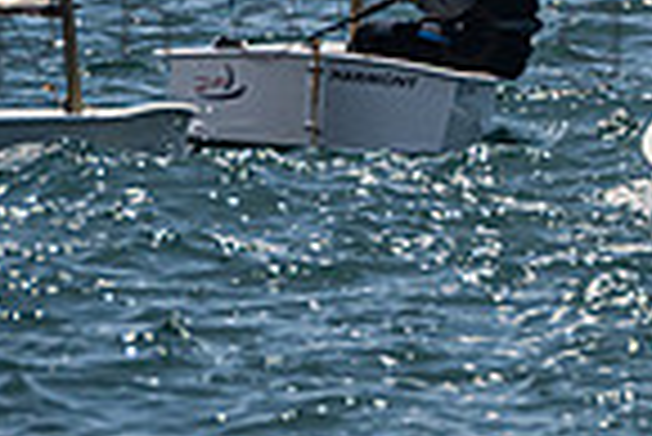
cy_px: -281
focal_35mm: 1037
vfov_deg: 1.3
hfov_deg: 2.0
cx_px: 1360
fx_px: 18800
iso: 250
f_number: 8
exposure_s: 1/1600
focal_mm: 200
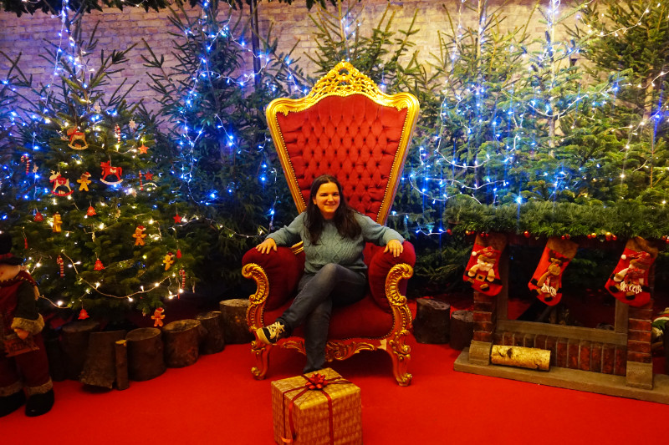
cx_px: 334
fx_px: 557
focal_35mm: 30
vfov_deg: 43.6
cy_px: 222
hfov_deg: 61.9
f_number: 4
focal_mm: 20
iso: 2000
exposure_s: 1/60
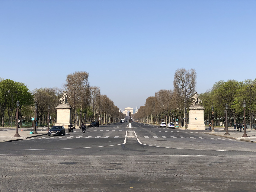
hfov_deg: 36.8
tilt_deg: +3.8
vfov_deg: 28.0
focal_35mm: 52
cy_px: 96
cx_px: 128
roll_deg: +0.7
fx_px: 385
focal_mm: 6
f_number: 2.4
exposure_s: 1/1245
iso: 16
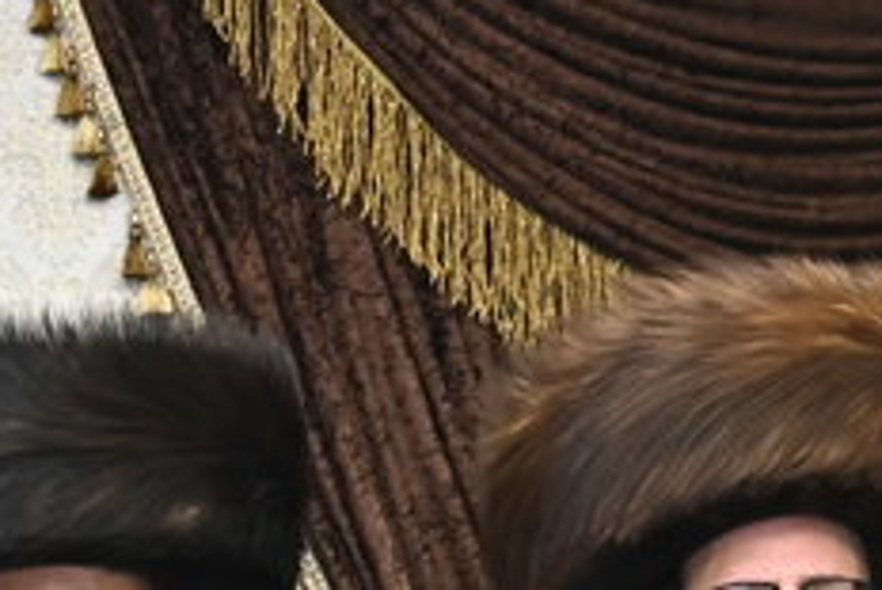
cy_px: 1148
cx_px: -783
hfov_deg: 11.2
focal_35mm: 169
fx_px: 4143
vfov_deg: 7.8
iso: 2000
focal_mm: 28
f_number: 6.3
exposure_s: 1/200
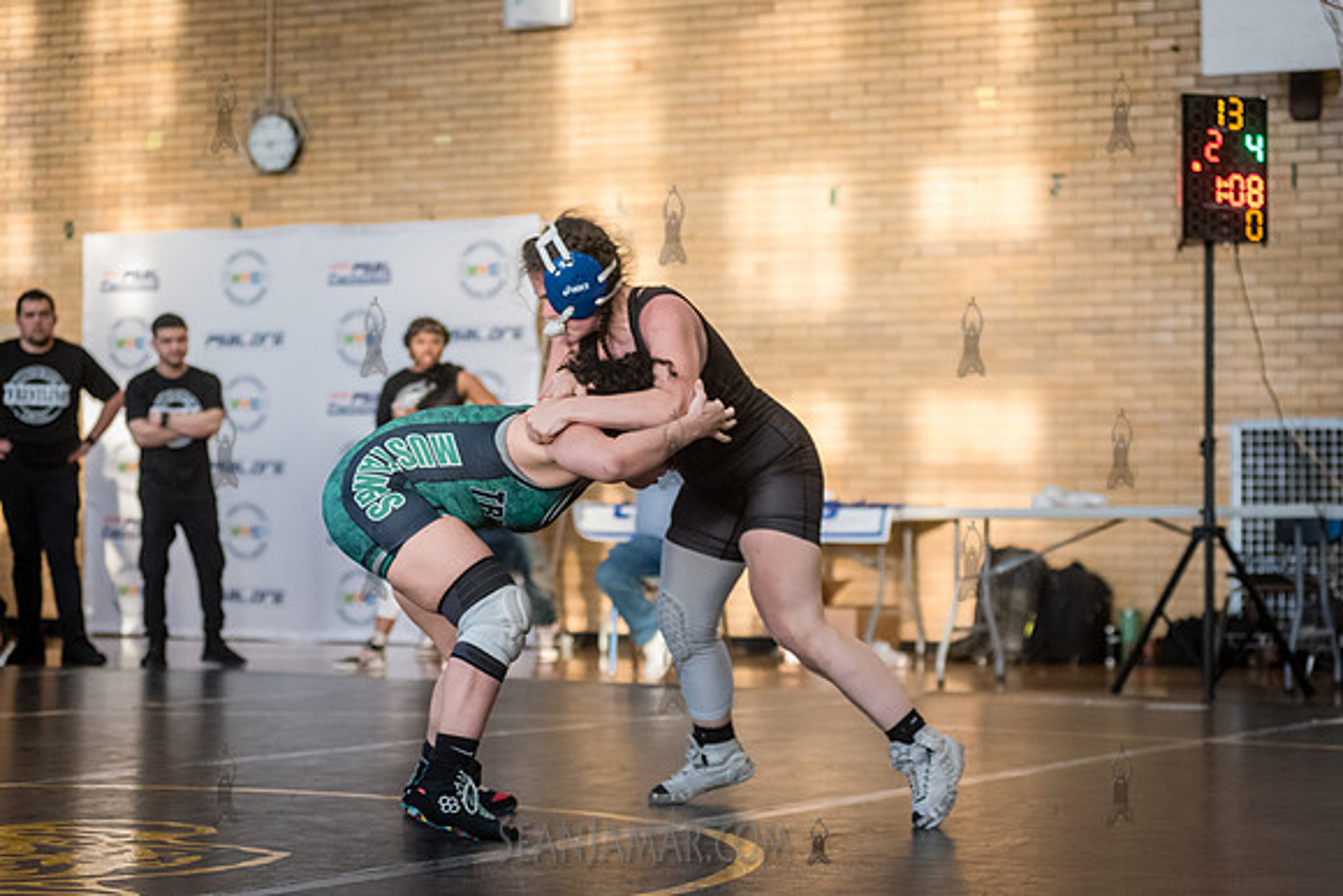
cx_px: 642
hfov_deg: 23.6
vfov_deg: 15.9
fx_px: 3216
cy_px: 446
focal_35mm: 86
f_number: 3.5
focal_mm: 80
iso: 5000
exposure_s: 1/400
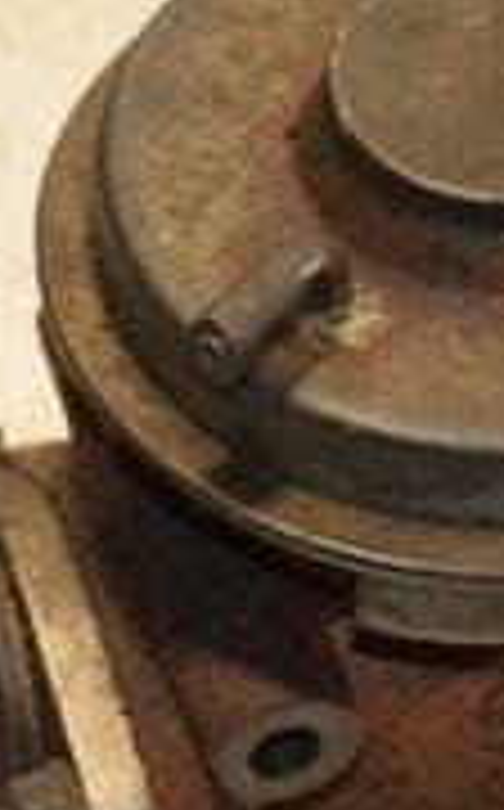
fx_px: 6526
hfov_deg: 4.4
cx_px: 86
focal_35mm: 296
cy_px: 500
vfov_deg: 7.1
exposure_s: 1/200
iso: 800
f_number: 6.3
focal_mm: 58
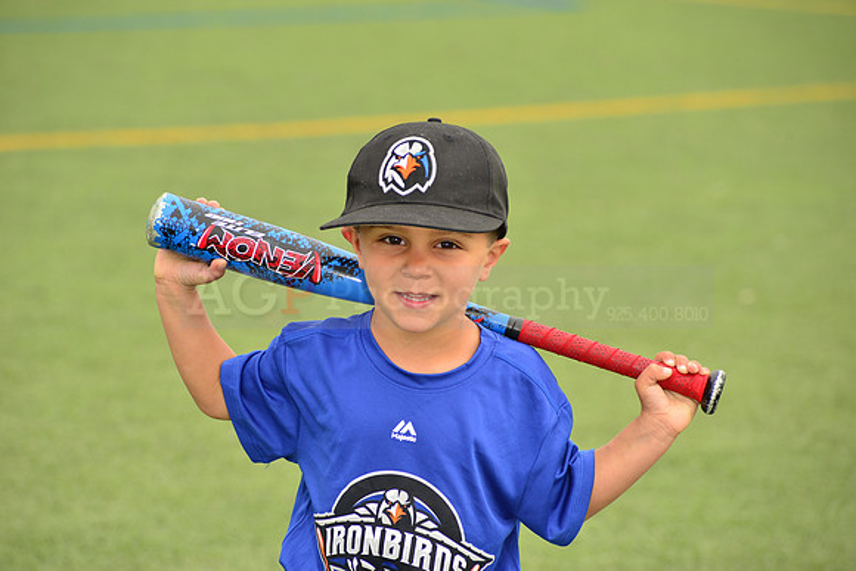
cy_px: 286
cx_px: 428
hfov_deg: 10.3
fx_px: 4756
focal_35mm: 200
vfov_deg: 6.9
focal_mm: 200
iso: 250
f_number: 8
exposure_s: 1/200
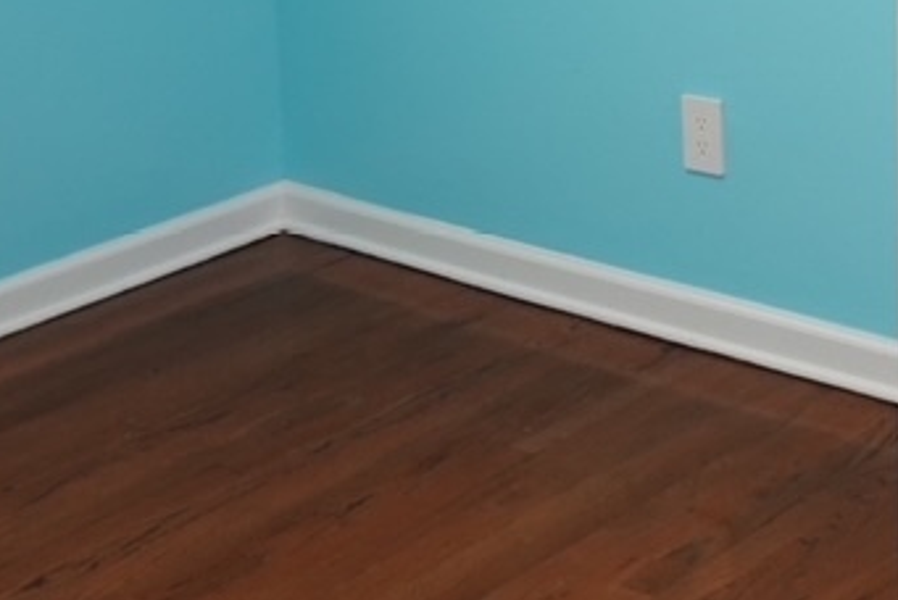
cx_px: 861
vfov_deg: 14.5
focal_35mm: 90
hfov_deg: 21.9
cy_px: -189
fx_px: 2247
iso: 250
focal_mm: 9
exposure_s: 1/30
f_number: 2.8
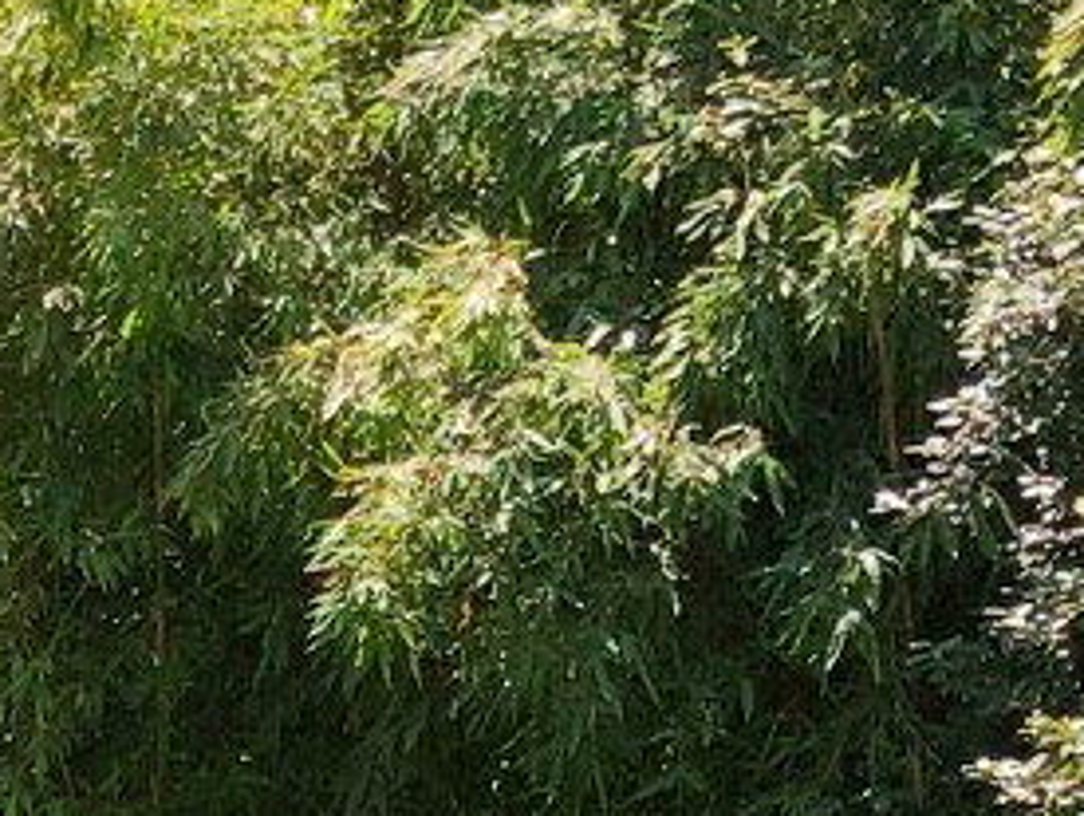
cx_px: -832
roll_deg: -2.0
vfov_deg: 7.1
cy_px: 1431
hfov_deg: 9.2
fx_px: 6428
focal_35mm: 205
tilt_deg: -3.6
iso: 20
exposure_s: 1/475
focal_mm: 3.99
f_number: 1.8
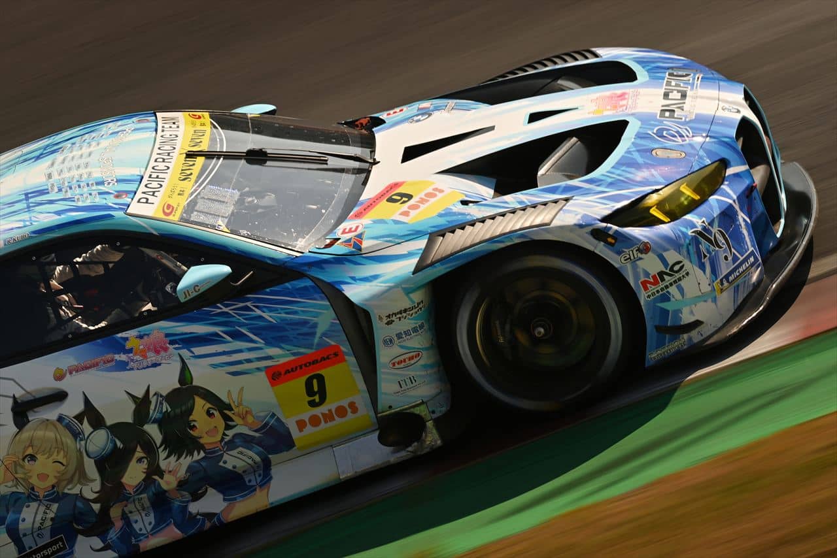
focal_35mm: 500
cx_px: 418
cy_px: 279
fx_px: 11627
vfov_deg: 2.8
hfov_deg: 4.1
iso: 50
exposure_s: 1/180
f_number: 11
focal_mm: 500
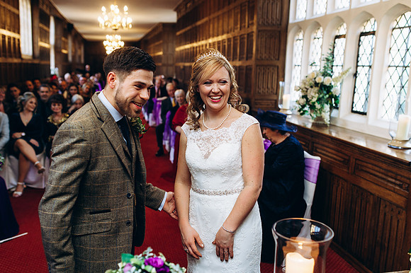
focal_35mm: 35
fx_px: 399
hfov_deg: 54.5
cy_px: 136
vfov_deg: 37.8
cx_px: 206
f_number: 2.8
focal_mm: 35
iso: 160
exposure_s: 1/100
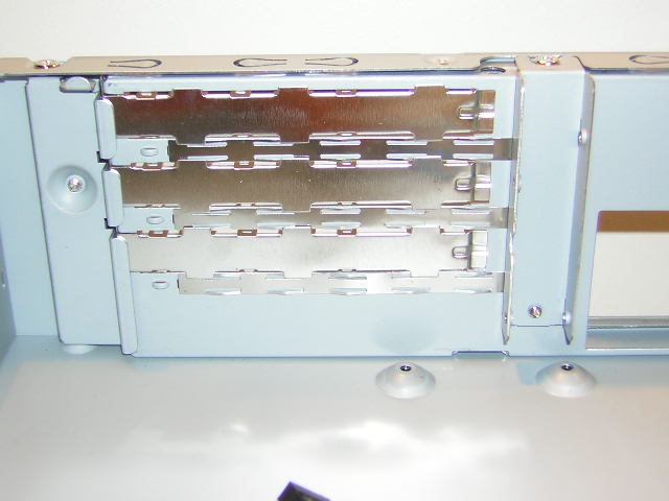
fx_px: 1121
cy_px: 250
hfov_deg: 33.2
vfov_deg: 25.2
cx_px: 334
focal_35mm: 58
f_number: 3.3
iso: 50
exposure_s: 1/60.1
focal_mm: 7.6
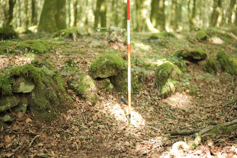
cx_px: 118
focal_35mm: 50
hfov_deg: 39.6
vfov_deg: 27.0
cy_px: 79
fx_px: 329
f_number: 1.8
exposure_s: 1/100
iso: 800
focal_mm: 50
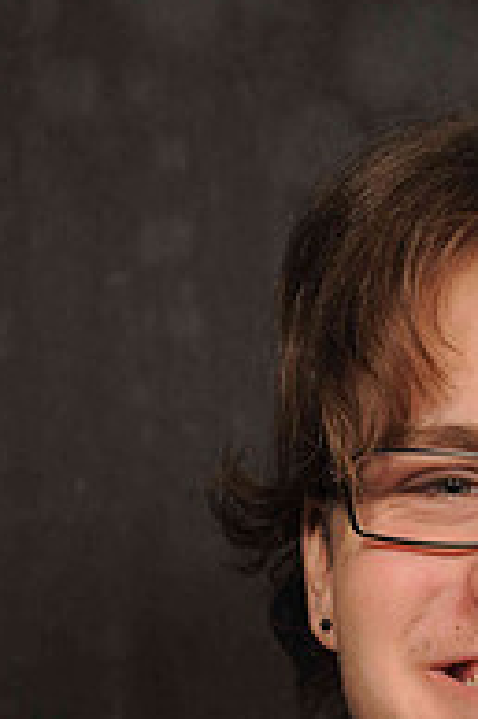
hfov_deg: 4.6
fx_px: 5909
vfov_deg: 6.9
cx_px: 532
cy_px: 689
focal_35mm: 296
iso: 200
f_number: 6.3
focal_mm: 85
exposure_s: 1/60
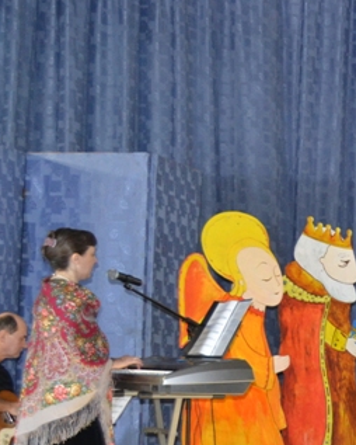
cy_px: 291
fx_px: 1434
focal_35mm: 109
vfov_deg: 17.6
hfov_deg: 12.9
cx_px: 622
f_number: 4
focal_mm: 24
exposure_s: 1/60
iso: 1400
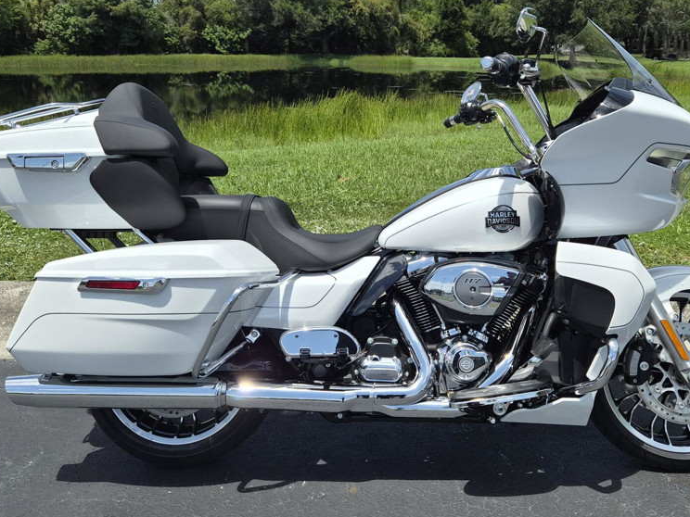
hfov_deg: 55.3
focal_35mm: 33
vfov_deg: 42.7
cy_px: 205
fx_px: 658
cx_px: 377
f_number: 1.8
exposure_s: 1/7696
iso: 80
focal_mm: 5.4
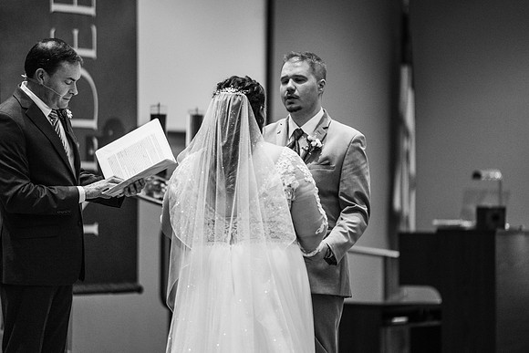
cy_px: 176
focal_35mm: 200
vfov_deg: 6.9
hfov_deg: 10.3
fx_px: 2939
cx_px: 264
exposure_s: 1/250
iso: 2000
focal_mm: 200
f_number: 2.8
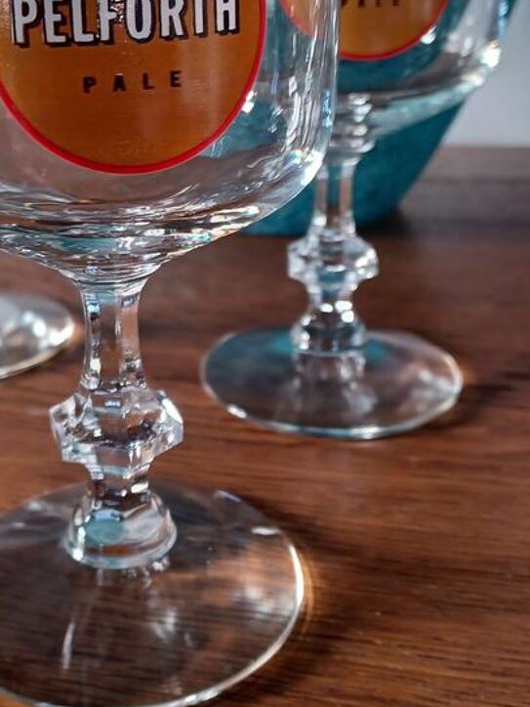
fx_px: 939
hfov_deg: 31.3
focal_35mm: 46
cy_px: 280
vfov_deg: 41.0
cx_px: 176
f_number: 1.8
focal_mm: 4.6
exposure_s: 1/50
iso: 320
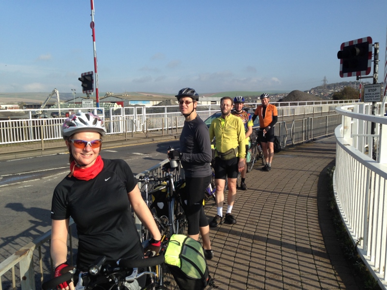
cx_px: 194
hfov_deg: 55.4
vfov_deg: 42.9
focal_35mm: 33
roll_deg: -0.3
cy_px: 145
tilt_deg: -7.4
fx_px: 369
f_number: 2.4
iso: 50
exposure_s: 1/1261
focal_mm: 4.12
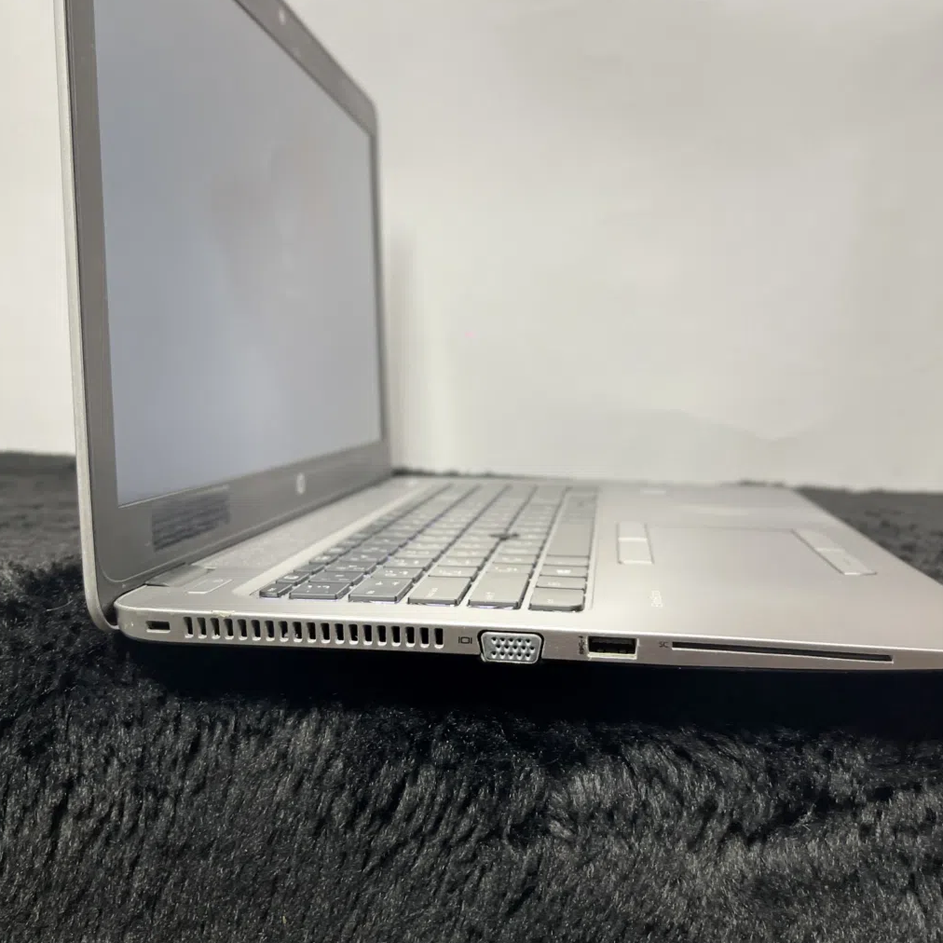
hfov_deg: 52.5
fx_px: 955
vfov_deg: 52.4
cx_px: 472
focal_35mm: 31
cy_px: 415
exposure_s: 1/50
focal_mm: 5.1
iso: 320
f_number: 1.6
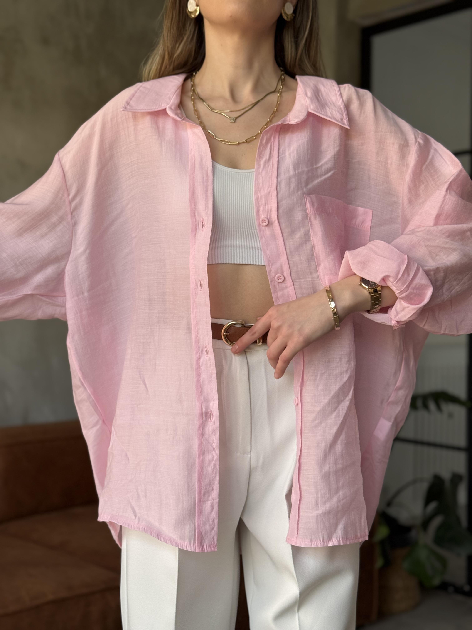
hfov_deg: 30.3
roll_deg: -0.6
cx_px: 236
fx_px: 873
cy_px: 315
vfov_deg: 39.7
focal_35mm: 48
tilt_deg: -0.1
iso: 100
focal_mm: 6.76
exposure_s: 1/113
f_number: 1.78
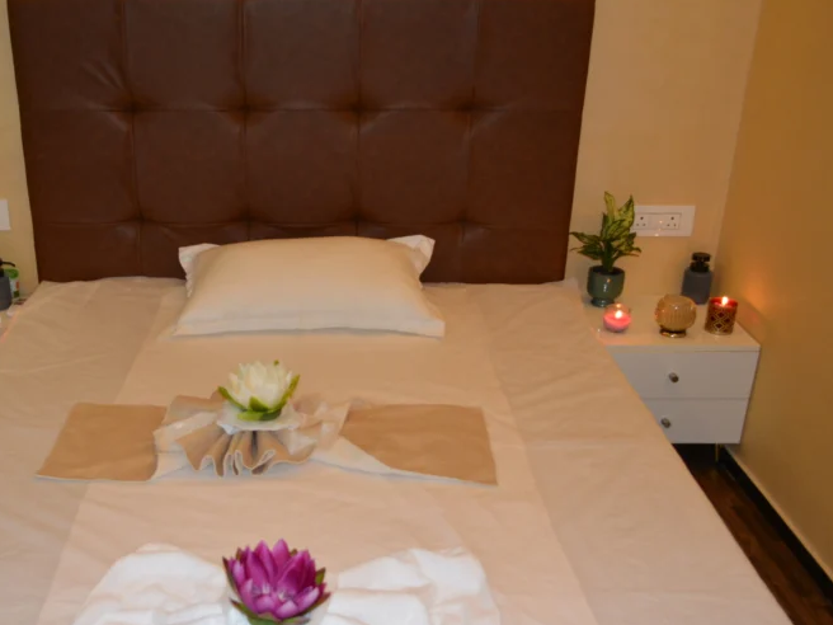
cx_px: 293
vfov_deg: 32.0
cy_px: 401
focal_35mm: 45
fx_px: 1083
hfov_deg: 41.6
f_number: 3.8
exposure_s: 1/60
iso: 800
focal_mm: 20
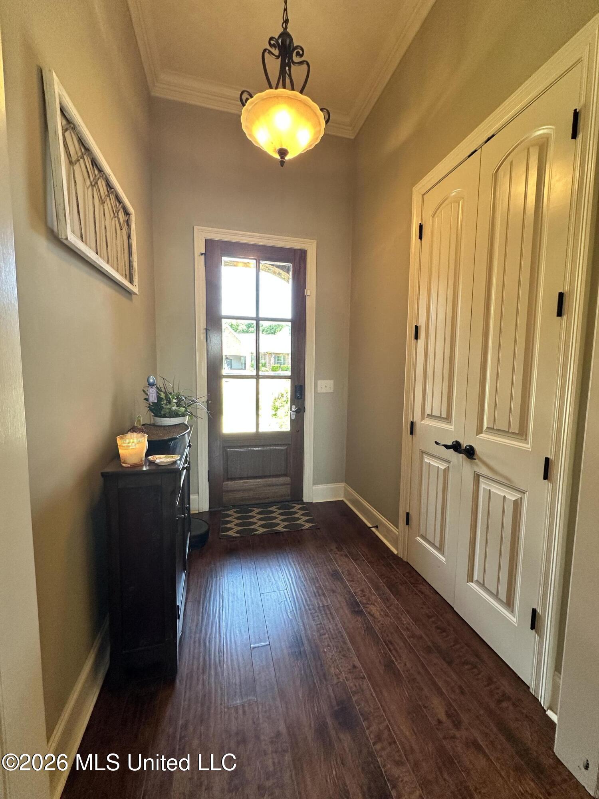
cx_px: 300
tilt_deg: -4.3
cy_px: 400
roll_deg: -0.6
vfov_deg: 102.1
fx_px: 323
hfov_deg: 85.7
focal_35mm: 14
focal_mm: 2.22
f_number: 2.2
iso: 200
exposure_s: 1/120
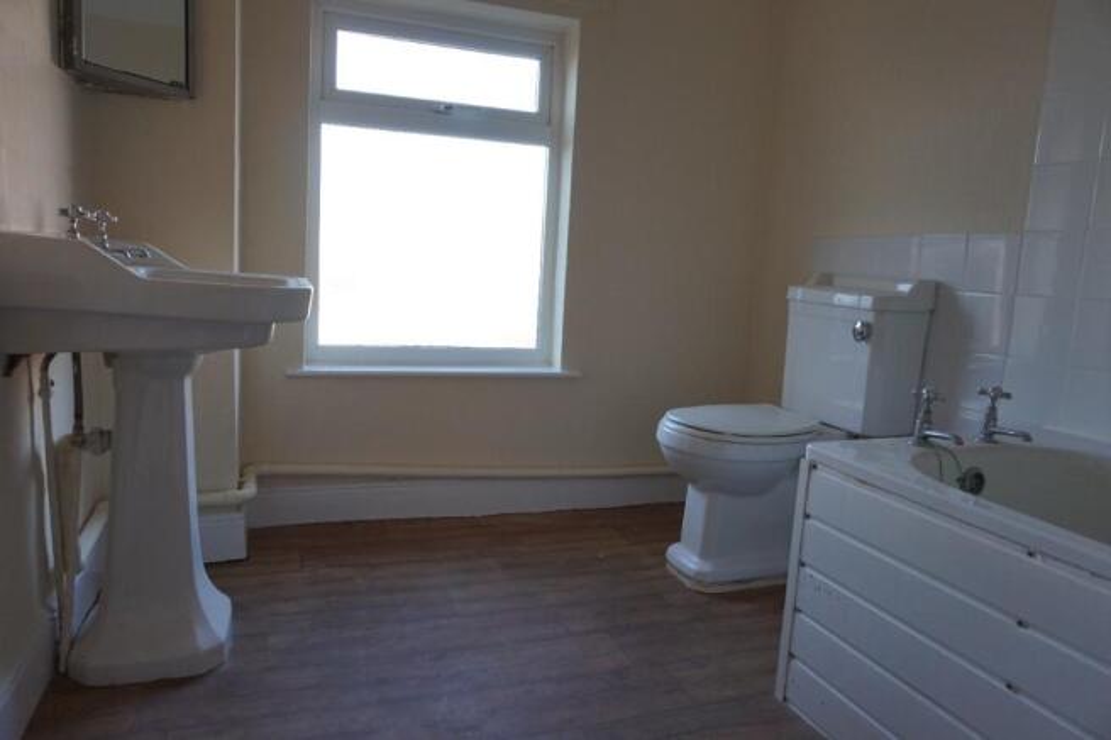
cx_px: 556
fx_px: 740
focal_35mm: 24
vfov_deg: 53.1
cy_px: 370
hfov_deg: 73.8
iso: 320
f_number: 4
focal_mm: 16
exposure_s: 1/160
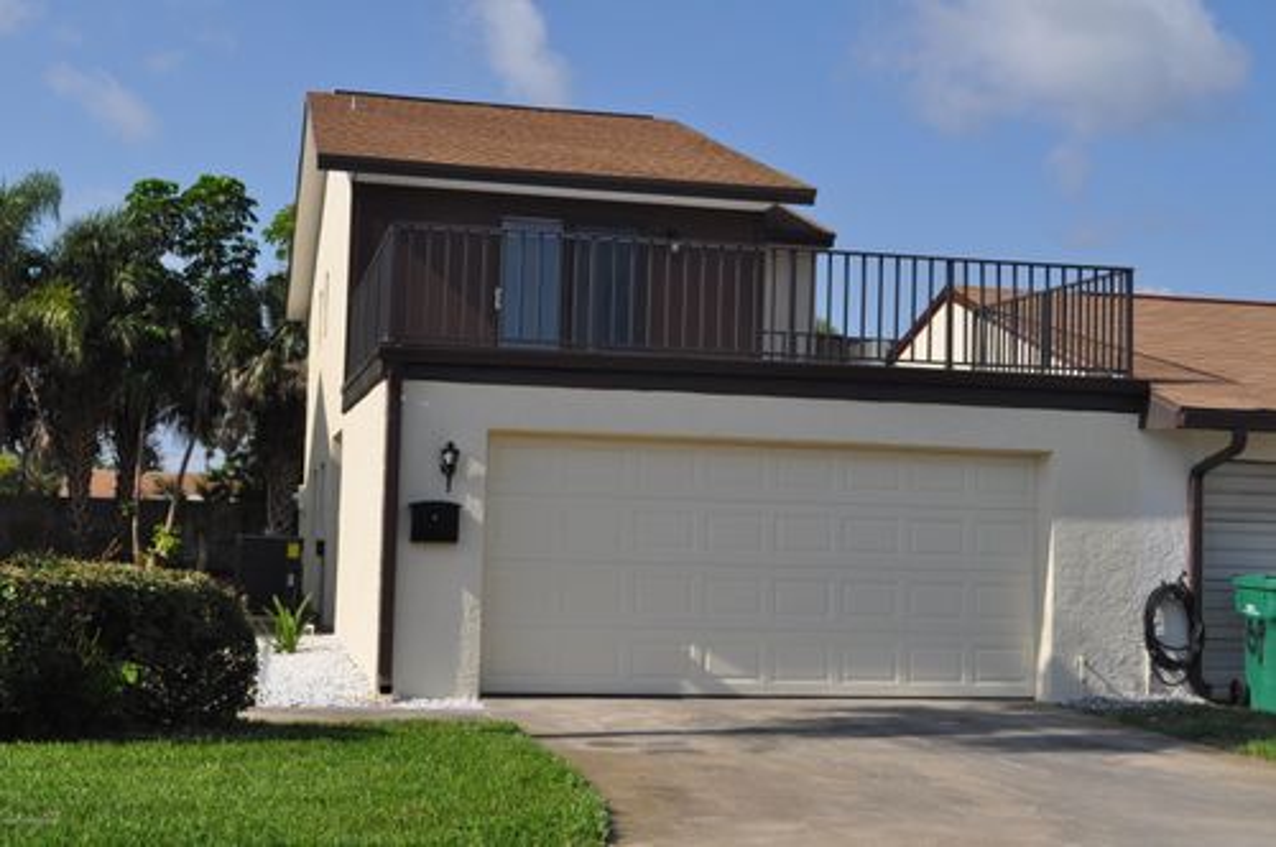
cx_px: 638
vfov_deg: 28.0
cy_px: 424
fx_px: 1699
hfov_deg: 41.2
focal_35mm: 48
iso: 400
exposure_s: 1/1600
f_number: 6.3
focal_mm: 32
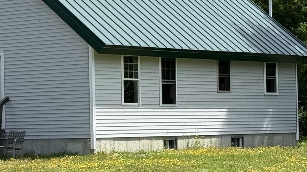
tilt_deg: +1.1
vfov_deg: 7.4
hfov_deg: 12.9
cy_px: 117
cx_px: -6
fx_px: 1343
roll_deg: +1.2
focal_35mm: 165
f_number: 1.78
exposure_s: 1/4587
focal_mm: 6.76
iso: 80
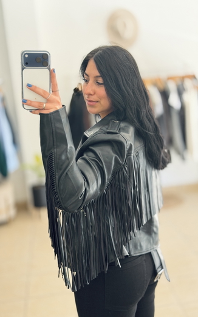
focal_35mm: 52
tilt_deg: -11.2
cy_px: 160
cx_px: 111
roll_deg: +5.1
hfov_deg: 24.8
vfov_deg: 38.9
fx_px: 449
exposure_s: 1/121
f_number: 1.78
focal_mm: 6.76
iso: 200
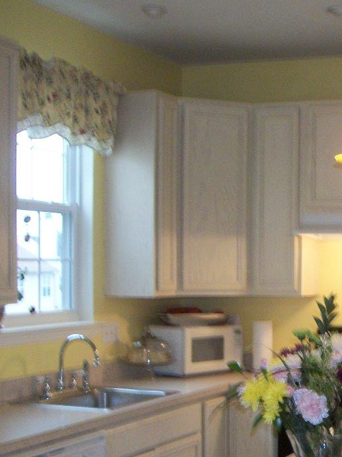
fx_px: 883
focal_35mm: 67
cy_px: 331
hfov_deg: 20.9
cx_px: 371
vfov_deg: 28.6
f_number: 2.9
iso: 160
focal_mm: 5.7
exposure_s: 1/30
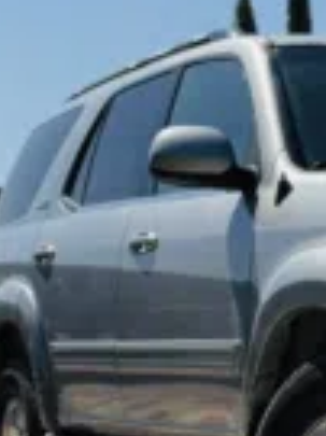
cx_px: 400
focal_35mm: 142
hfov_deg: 10.3
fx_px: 1786
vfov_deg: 13.8
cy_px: 394
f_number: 1.78
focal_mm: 6.76
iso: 64
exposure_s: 1/7937
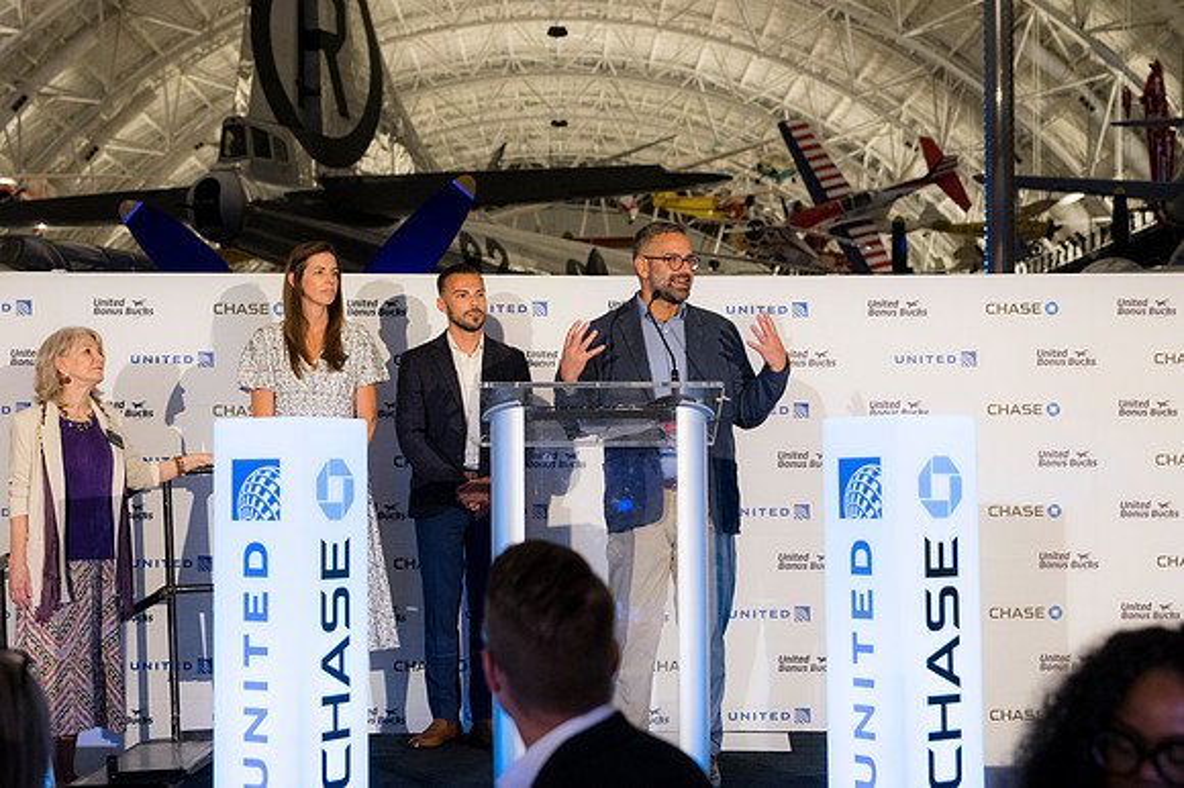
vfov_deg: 22.6
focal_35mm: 60
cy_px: 394
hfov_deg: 33.4
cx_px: 592
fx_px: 1972
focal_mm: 40
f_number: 2.8
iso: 1400
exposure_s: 1/200
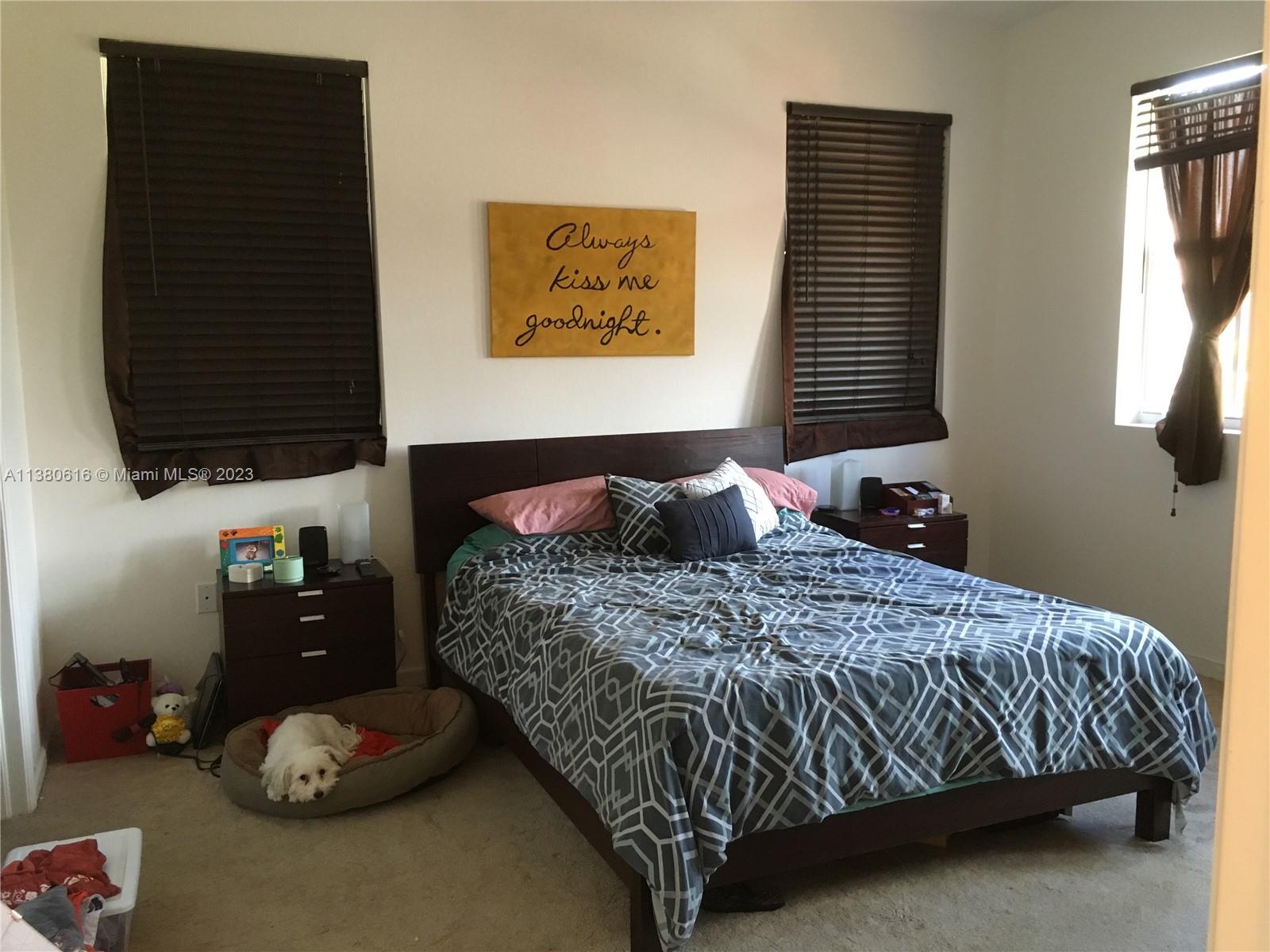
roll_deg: +0.8
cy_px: 476
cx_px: 635
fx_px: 1064
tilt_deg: -7.7
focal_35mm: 29
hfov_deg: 61.7
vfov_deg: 48.2
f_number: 2.2
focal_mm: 4.15
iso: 200
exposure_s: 1/24
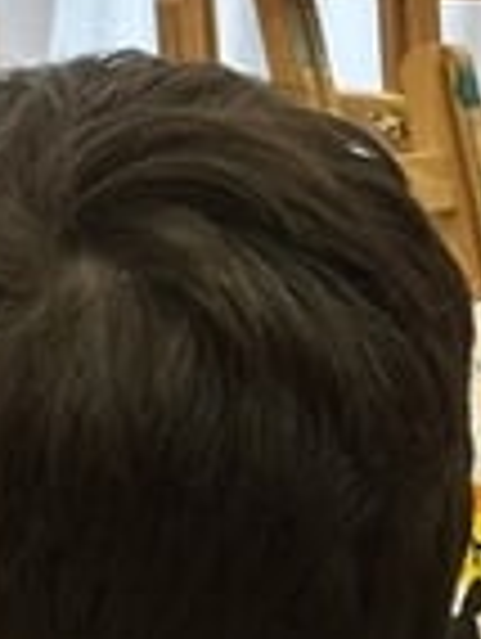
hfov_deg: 4.3
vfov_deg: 5.7
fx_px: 6391
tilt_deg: -8.5
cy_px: 558
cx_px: -423
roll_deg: -3.0
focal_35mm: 346
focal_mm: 6.86
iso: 64
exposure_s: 1/100
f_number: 1.78
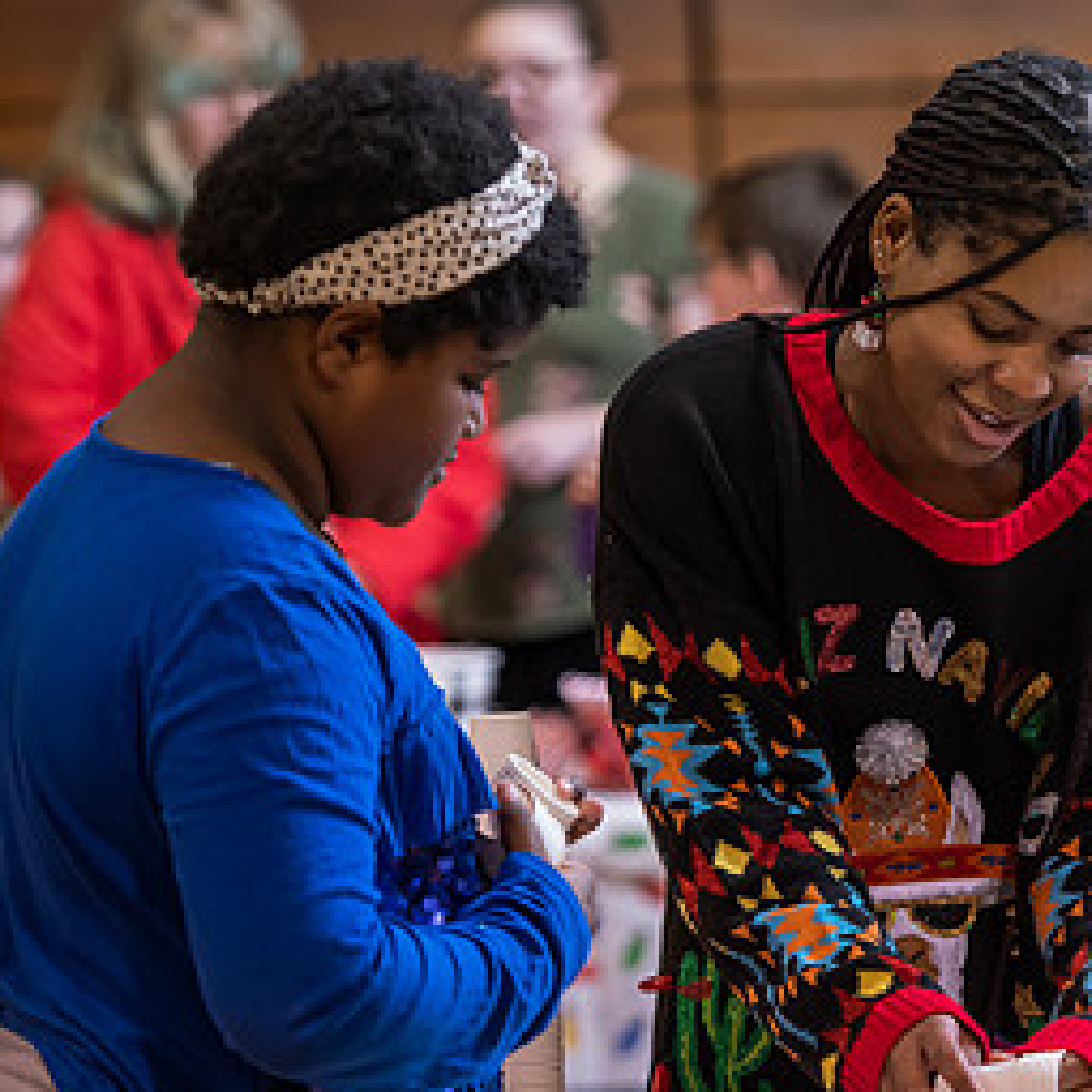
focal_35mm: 236
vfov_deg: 7.4
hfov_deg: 7.4
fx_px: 8423
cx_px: 981
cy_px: 674
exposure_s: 1/200
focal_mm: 122
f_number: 3.2
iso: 1000
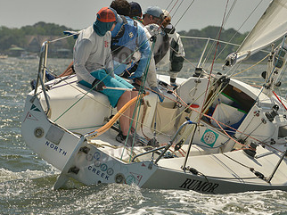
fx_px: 2875
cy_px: 88
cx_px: 245
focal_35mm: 347
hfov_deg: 5.7
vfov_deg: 4.3
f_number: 10
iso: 280
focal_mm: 200
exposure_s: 1/1250
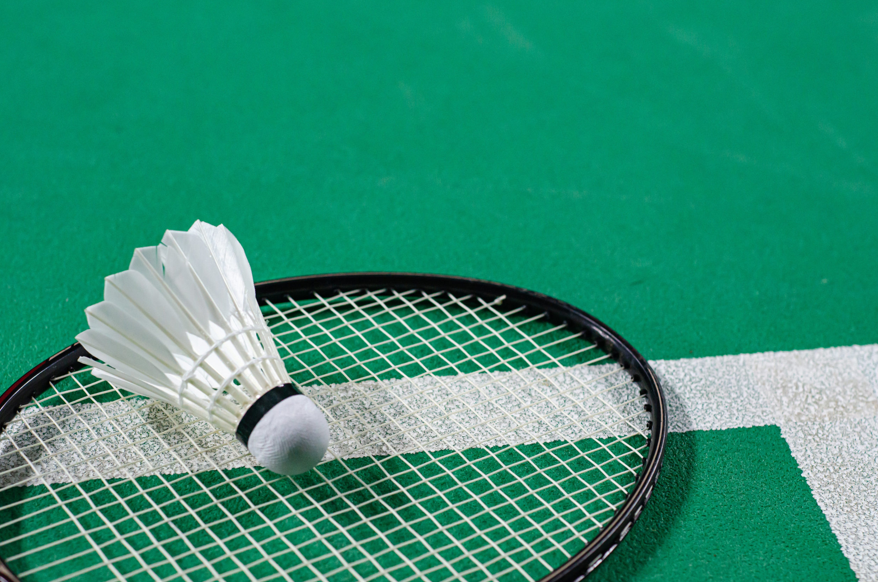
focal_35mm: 77
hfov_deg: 26.4
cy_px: 295
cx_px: 432
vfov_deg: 17.6
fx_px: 1874
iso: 800
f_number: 4
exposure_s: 1/160
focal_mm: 50
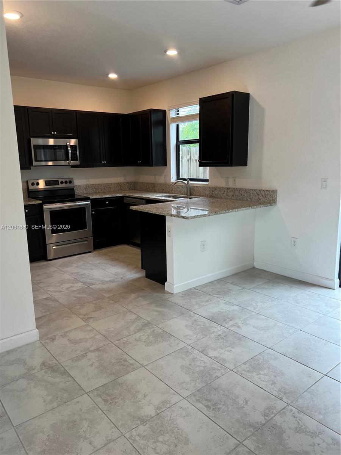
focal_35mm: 26
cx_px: 170
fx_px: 341
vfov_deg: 67.3
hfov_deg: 53.1
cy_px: 228
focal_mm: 5.7
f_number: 1.5
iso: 64
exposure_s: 1/120
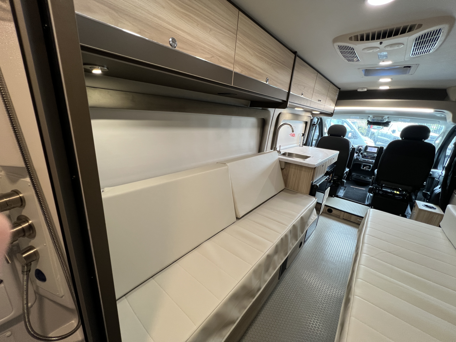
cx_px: 228
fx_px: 171
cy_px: 171
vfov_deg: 89.9
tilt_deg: -17.3
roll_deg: +0.0
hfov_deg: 106.2
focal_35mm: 13
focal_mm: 1.57
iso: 160
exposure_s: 1/75
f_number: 1.8
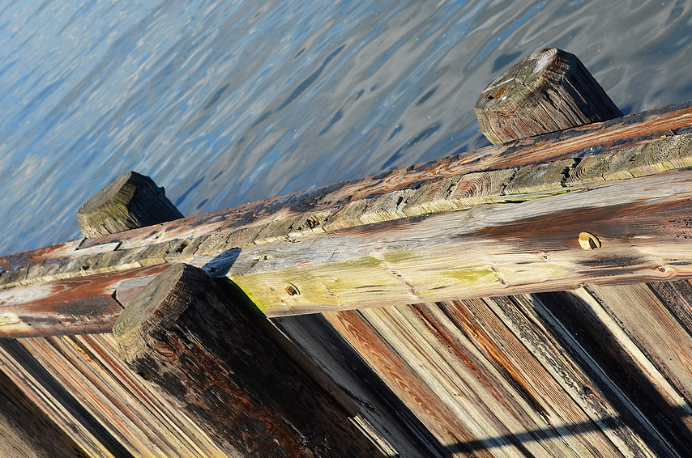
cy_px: 215
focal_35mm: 85
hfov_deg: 24.0
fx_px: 1631
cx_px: 356
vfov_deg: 16.0
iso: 100
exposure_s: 1/200
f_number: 7.1
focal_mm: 44
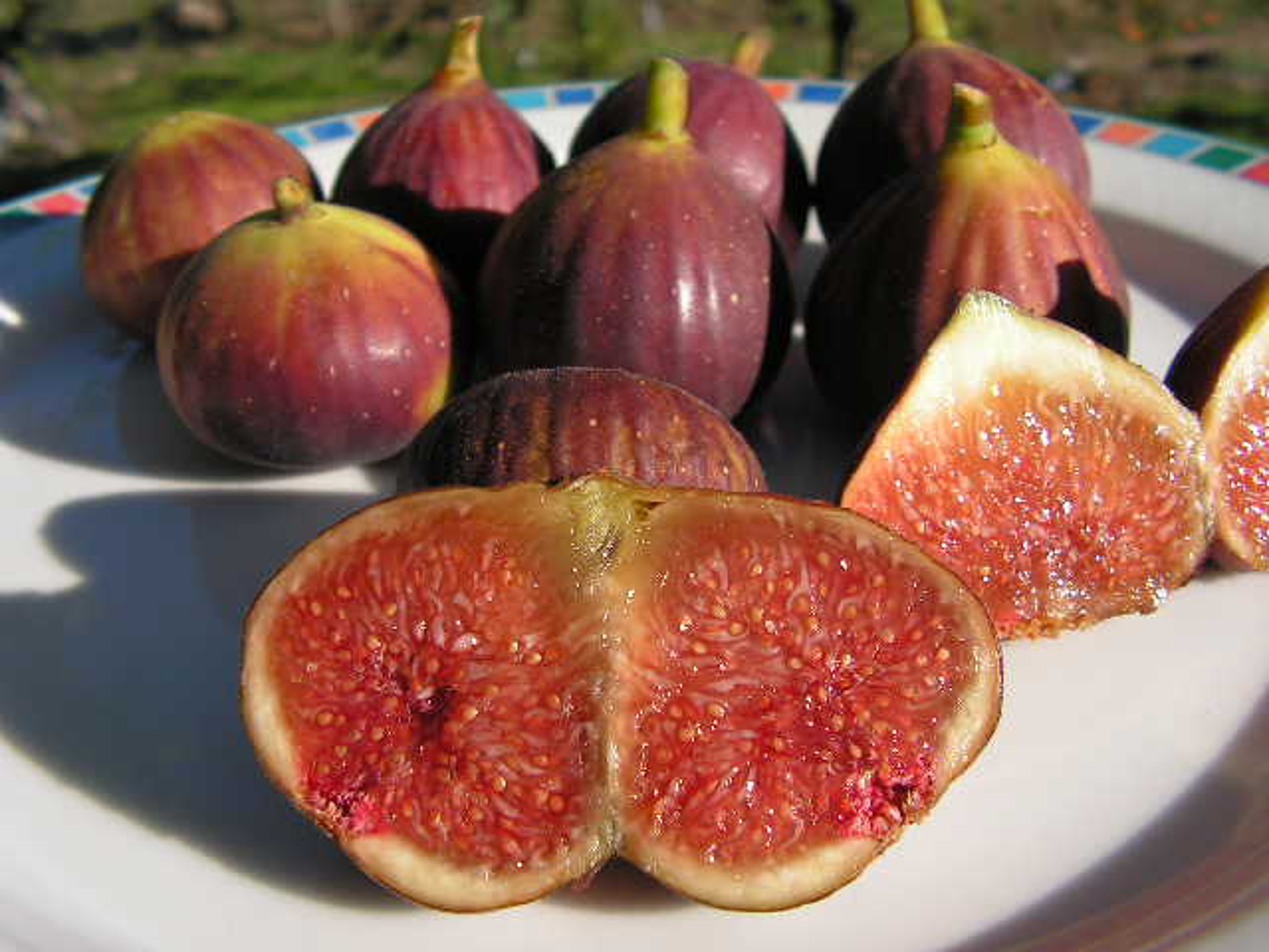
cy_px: 476
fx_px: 1320
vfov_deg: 39.7
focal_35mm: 36
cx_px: 634
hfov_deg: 51.4
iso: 64
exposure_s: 1/800
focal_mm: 6
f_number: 3.2
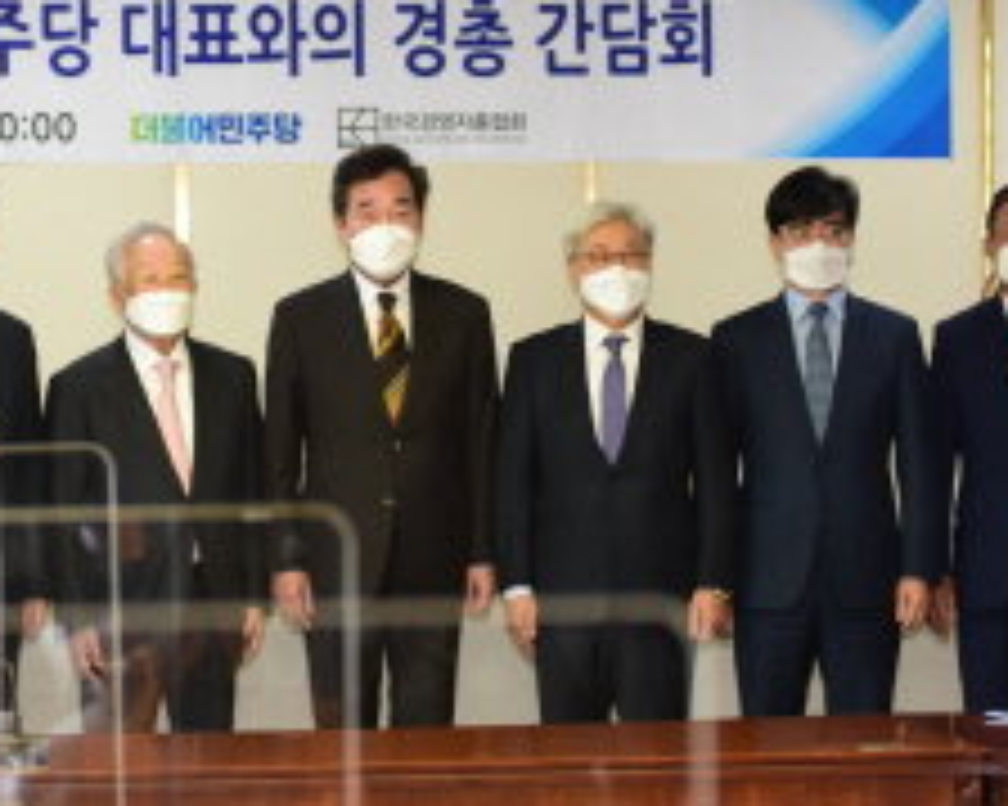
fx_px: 4682
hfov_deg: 12.3
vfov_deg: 9.8
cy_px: 205
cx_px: 310
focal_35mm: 157
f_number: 2
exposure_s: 1/250
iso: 800
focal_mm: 50
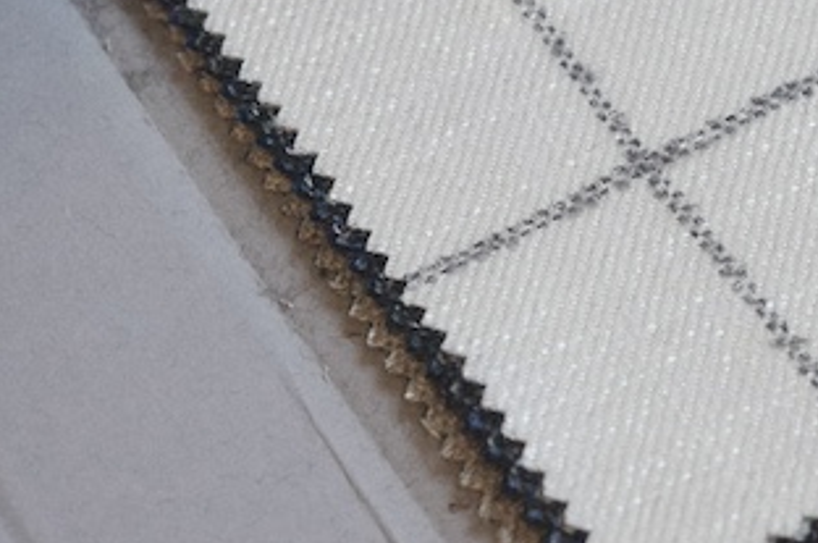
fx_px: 3811
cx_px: 711
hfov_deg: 12.2
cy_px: 104
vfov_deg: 8.1
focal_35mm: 168
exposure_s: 1/125
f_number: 8
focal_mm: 55
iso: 6400
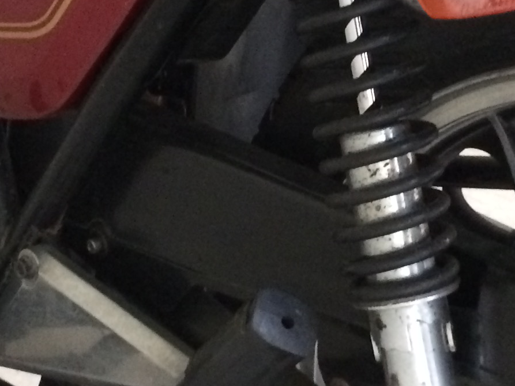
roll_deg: -0.3
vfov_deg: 14.0
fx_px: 1577
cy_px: 163
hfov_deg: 18.5
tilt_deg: -16.6
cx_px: 225
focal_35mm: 106
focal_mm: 4.15
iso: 500
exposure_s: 1/17
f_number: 2.2
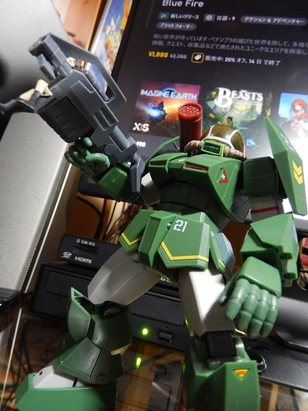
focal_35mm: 25
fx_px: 297
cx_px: 154
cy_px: 206
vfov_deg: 69.4
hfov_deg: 54.9
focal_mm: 4.5
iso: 500
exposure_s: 1/8
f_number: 3.4
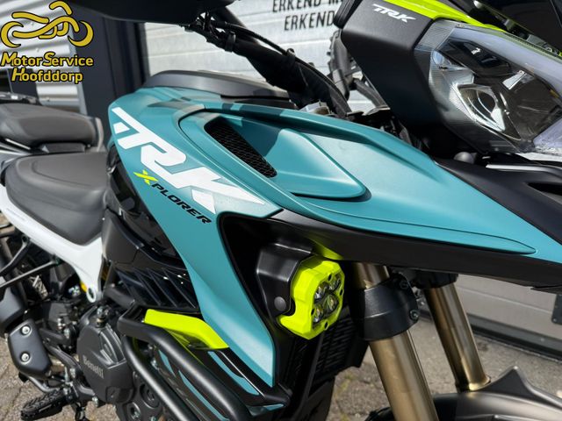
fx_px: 390
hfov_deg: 71.6
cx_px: 281
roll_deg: +1.2
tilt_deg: -21.6
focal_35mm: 24
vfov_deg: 56.8
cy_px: 210
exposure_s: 1/5319
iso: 100
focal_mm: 6.76
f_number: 1.78
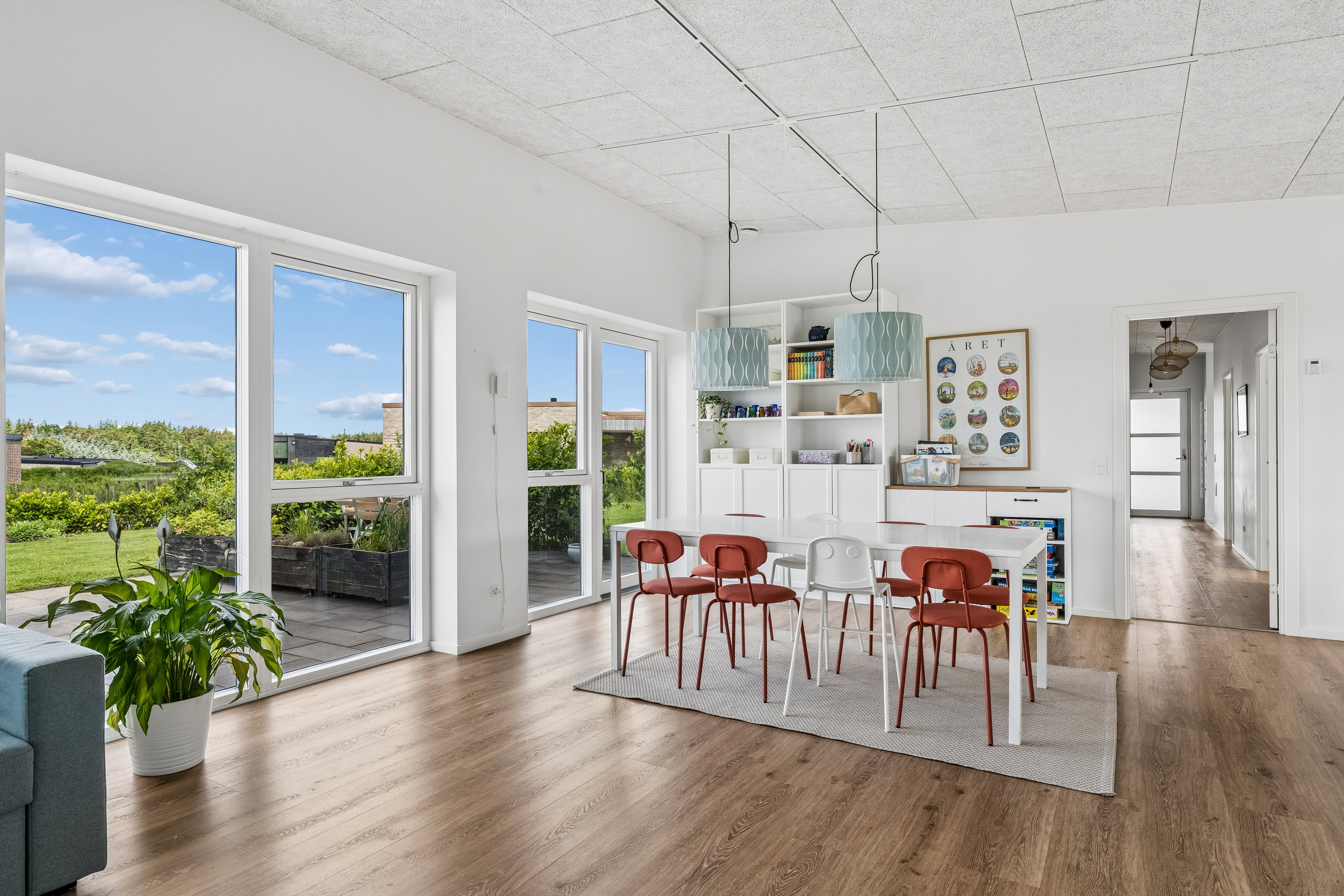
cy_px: 448
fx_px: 747
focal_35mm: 20
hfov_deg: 84.0
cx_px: 672
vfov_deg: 61.9
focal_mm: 20
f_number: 11
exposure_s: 1/80
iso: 800
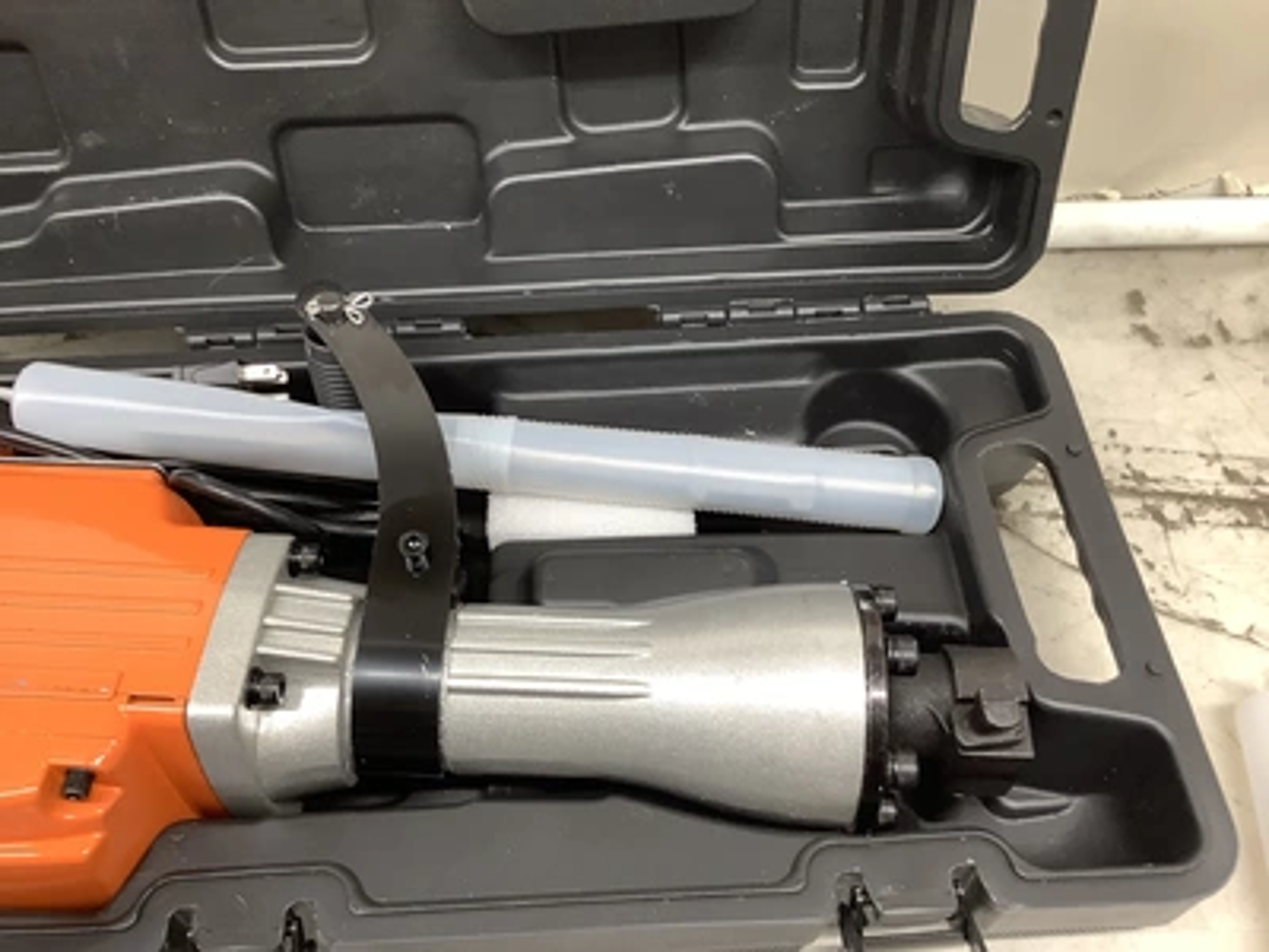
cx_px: 634
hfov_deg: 58.4
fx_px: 1136
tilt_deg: -51.2
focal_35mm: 31
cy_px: 476
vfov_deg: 45.4
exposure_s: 1/60
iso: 100
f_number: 2.4
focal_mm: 3.3
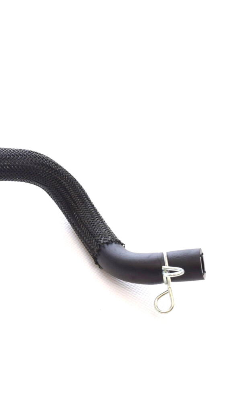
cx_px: -14
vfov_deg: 35.2
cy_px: 200
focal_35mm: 58
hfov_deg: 21.5
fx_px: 625
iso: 400
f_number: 8
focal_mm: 25
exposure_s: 1/250
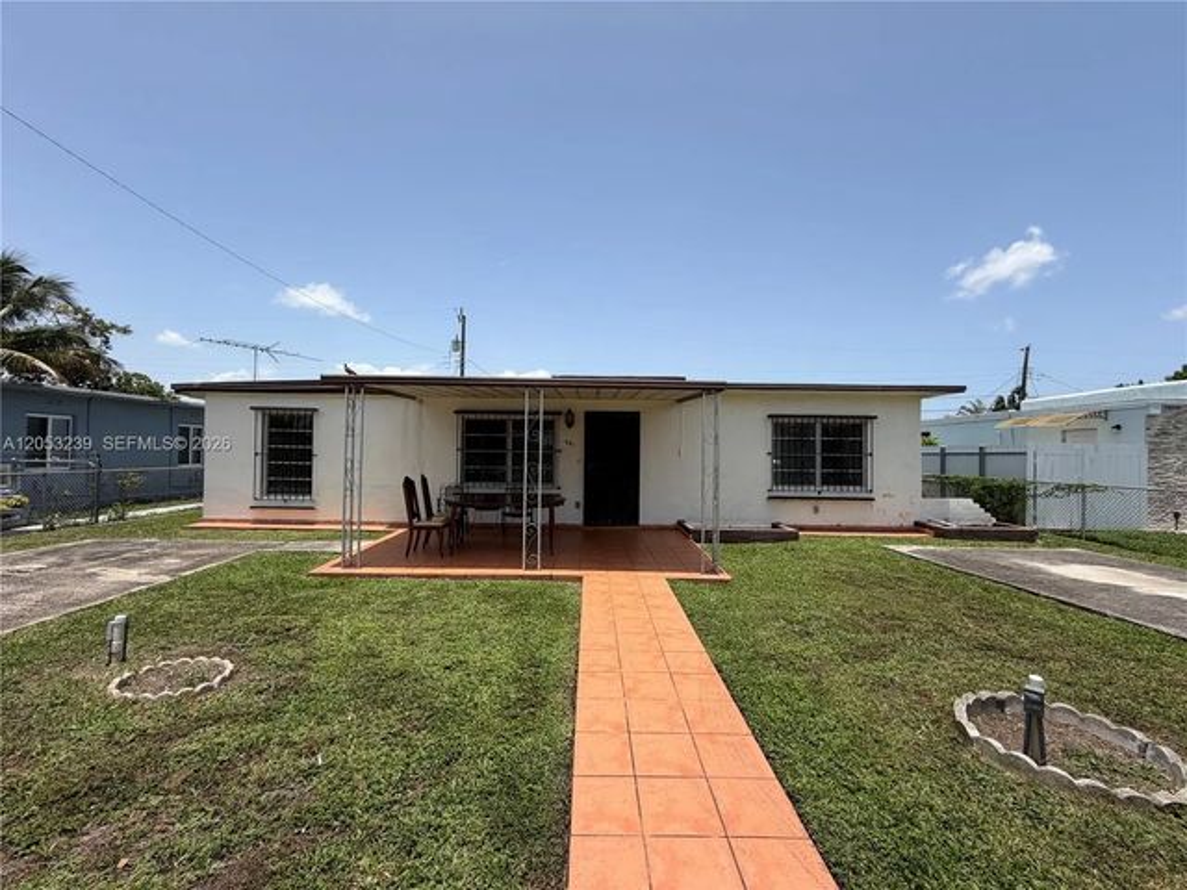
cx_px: 594
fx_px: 480
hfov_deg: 102.1
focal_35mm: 14
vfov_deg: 85.7
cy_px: 445
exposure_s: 1/955
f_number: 2.2
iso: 20
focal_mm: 2.22
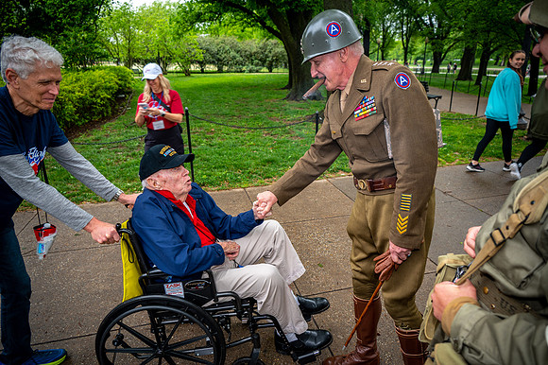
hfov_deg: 73.8
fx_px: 365
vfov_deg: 53.1
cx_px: 274
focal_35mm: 24
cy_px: 182
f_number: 4
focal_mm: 24
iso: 110
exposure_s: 1/60
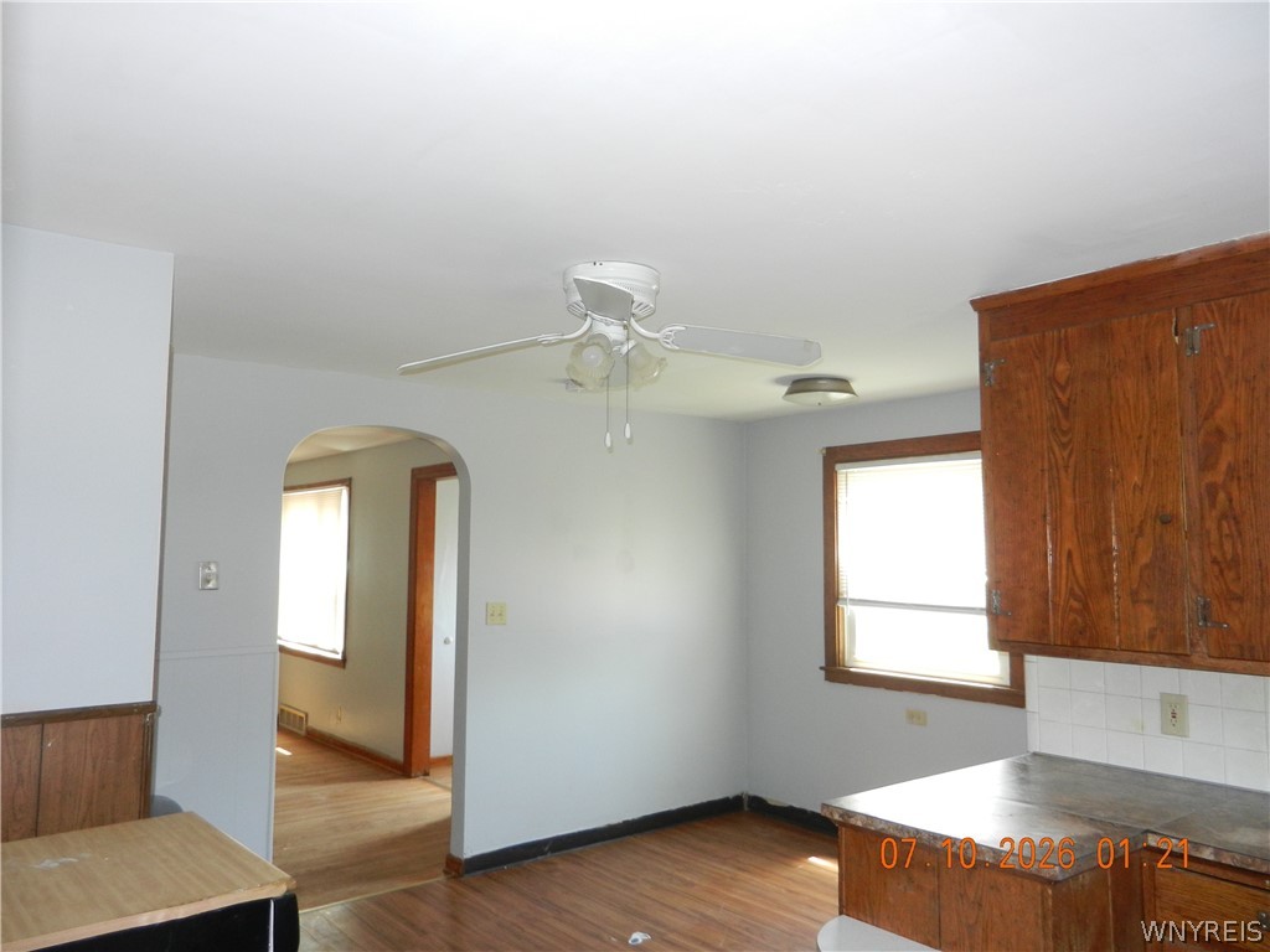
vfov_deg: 54.9
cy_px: 476
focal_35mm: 25
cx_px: 635
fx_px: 917
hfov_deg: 69.4
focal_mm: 4.5
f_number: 3.5
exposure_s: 1/30
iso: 280
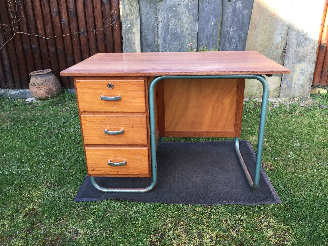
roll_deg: -0.9
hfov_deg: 61.7
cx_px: 164
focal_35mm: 29
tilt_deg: -23.1
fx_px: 275
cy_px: 123
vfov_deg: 48.2
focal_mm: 4.15
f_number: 2.2
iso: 32
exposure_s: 1/113
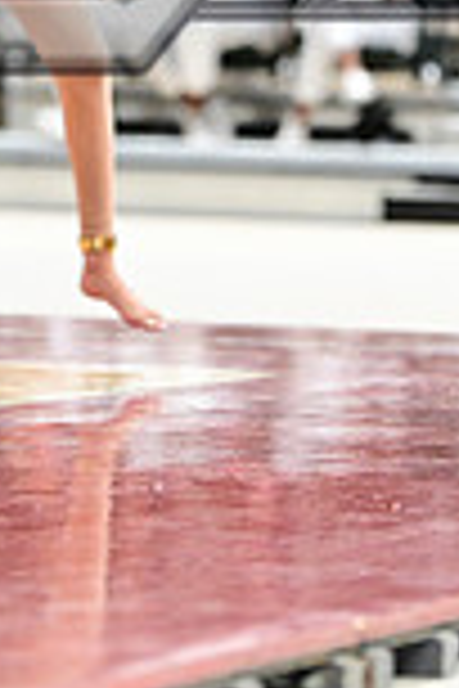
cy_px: -121
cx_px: 189
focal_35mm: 455
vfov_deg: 4.5
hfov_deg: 3.0
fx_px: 8701
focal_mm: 120
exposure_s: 1/1000
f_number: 3.2
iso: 6400
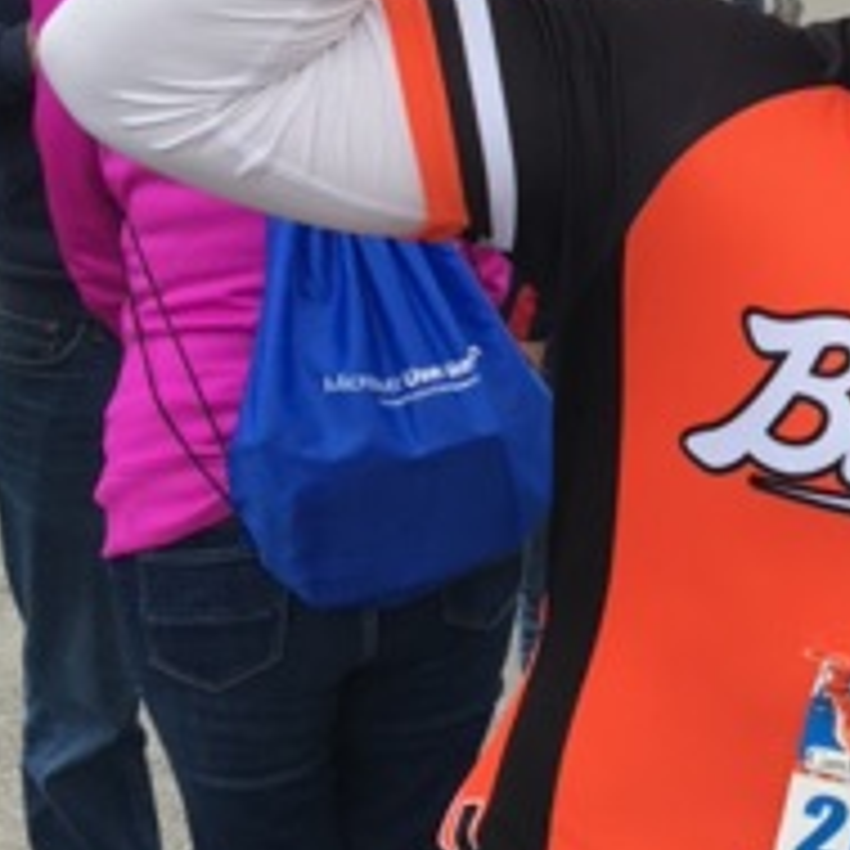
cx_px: 1372
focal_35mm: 95
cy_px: 218
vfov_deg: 18.2
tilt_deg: -10.7
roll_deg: +0.7
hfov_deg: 16.3
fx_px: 2639
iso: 25
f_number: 2.2
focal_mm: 4.15
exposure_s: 1/334
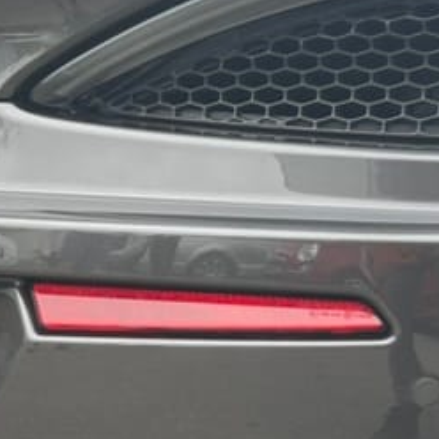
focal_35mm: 95
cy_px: 375
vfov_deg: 18.1
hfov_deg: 18.2
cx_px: 119
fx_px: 1363
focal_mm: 5.7
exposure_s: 1/137
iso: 32
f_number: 1.5
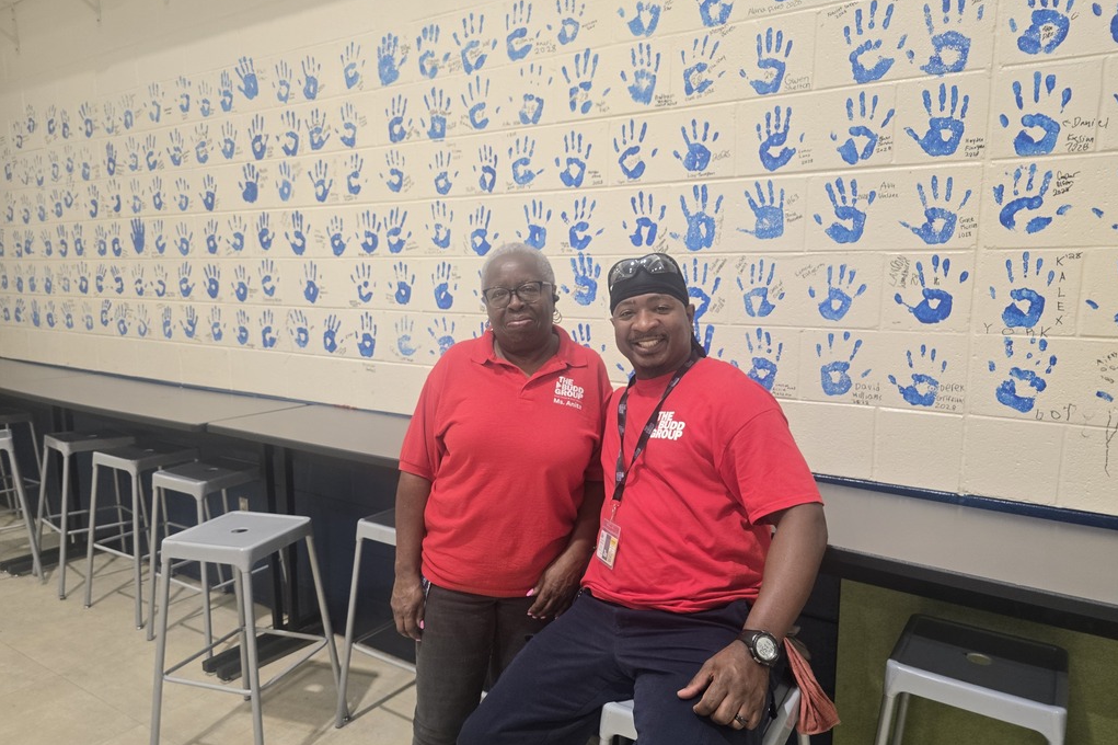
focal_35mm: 24
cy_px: 387
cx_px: 560
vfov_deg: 53.1
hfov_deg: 73.8
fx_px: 745
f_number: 1.7
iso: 250
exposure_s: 1/120
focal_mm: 6.3
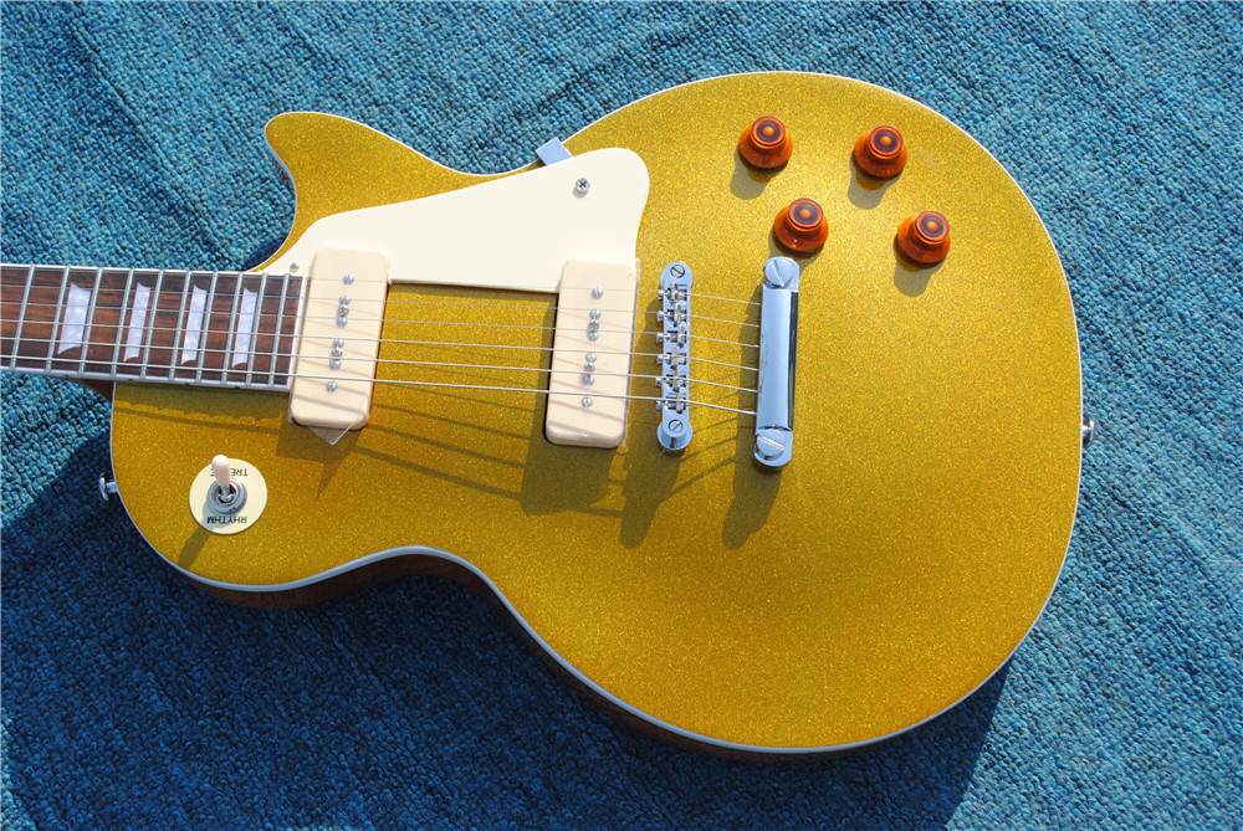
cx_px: 622
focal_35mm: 51
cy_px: 416
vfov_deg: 26.5
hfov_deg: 38.8
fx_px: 1763
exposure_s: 1/200
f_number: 7.1
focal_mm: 34
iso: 100
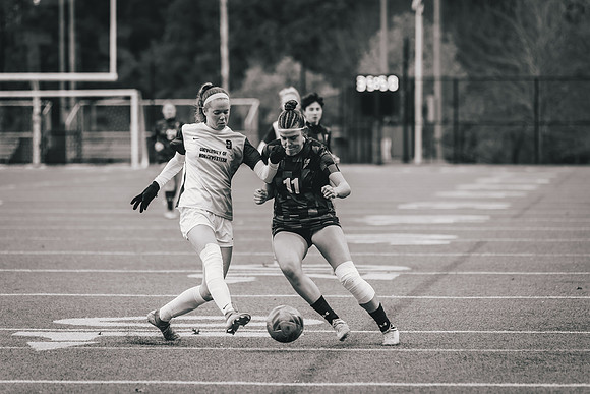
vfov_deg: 6.6
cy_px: 213
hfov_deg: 9.9
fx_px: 3396
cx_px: 312
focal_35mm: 207
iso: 400
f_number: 2.8
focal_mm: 150
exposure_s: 1/1000
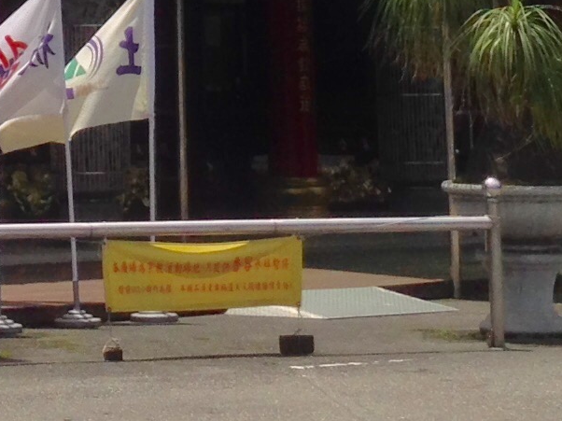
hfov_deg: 10.9
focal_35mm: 179
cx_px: -71
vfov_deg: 7.8
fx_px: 2905
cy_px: -512
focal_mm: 4.12
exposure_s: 1/2358
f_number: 2.4
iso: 50
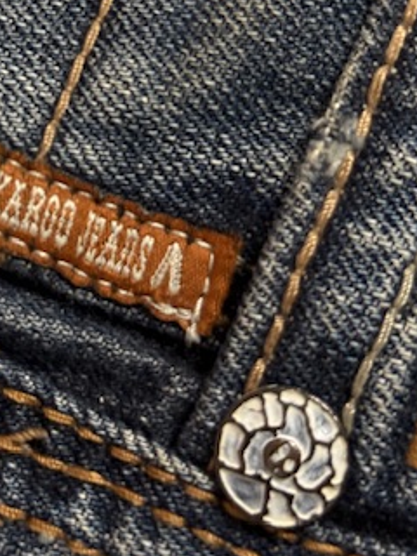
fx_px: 1542
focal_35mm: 96
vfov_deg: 19.9
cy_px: 26
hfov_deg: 15.3
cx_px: 99
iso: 125
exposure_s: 1/50
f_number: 1.78
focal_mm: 6.76
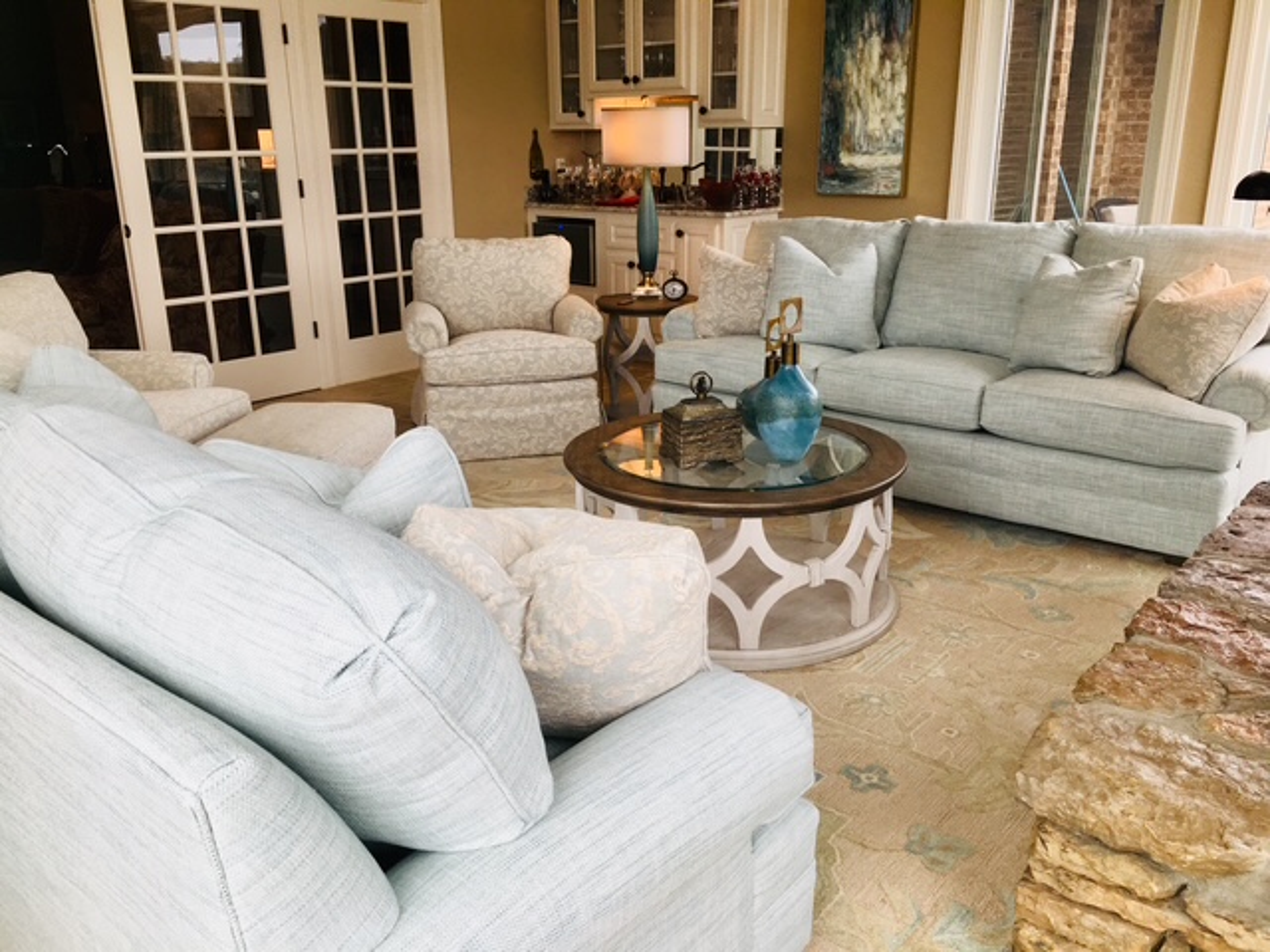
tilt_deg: -17.9
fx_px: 1064
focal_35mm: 29
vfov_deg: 48.2
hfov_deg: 61.7
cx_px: 635
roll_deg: +1.0
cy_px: 476
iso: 40
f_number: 2.2
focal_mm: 4.15
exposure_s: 1/120
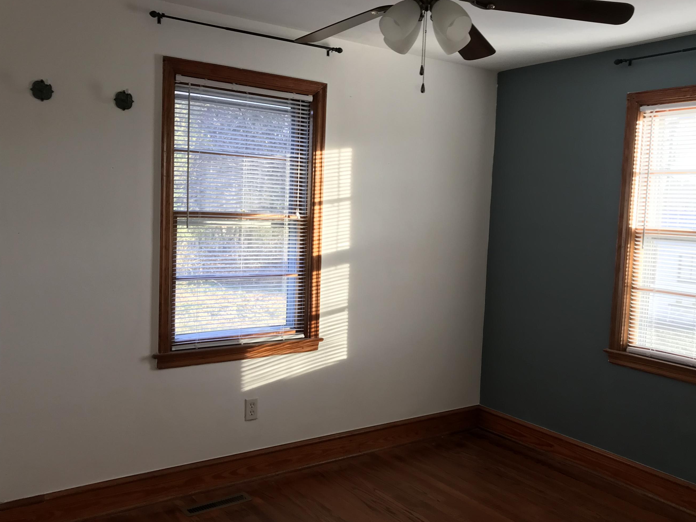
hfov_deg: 56.8
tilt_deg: -3.9
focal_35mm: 32
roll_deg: -1.4
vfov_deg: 44.2
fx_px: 643
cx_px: 348
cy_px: 261
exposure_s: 1/60
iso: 25
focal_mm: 3.99
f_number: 1.8
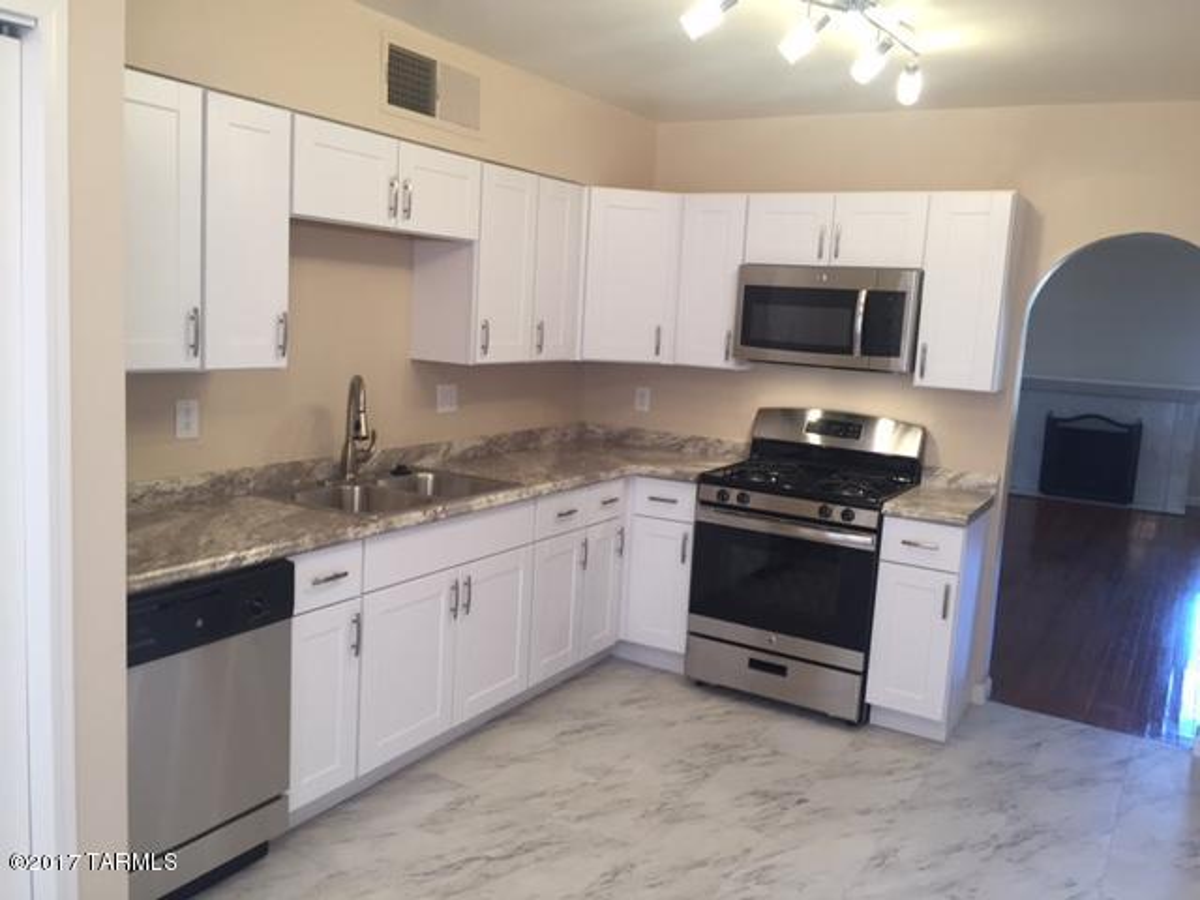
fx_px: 1005
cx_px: 600
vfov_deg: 48.2
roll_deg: -3.1
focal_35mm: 29
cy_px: 450
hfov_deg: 61.7
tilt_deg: -7.2
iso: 80
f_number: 2.2
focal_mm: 4.15
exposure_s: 1/30
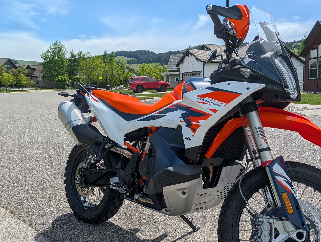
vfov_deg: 44.3
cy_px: 124
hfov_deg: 56.5
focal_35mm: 32
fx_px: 297
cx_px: 187
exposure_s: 1/13158
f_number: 1.68
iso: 21
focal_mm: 6.9
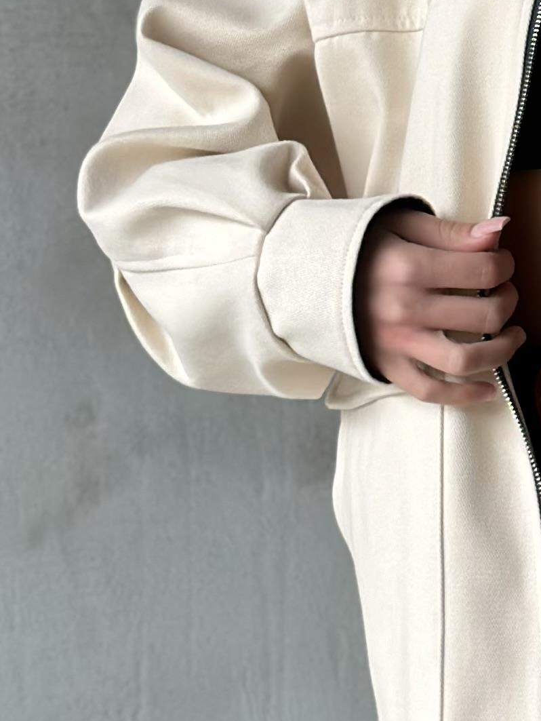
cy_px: -59
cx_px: 906
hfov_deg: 7.9
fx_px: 3790
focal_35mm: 182
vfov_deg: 10.7
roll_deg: +0.5
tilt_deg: +4.5
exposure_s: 1/63
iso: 125
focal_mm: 6.86
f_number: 1.78
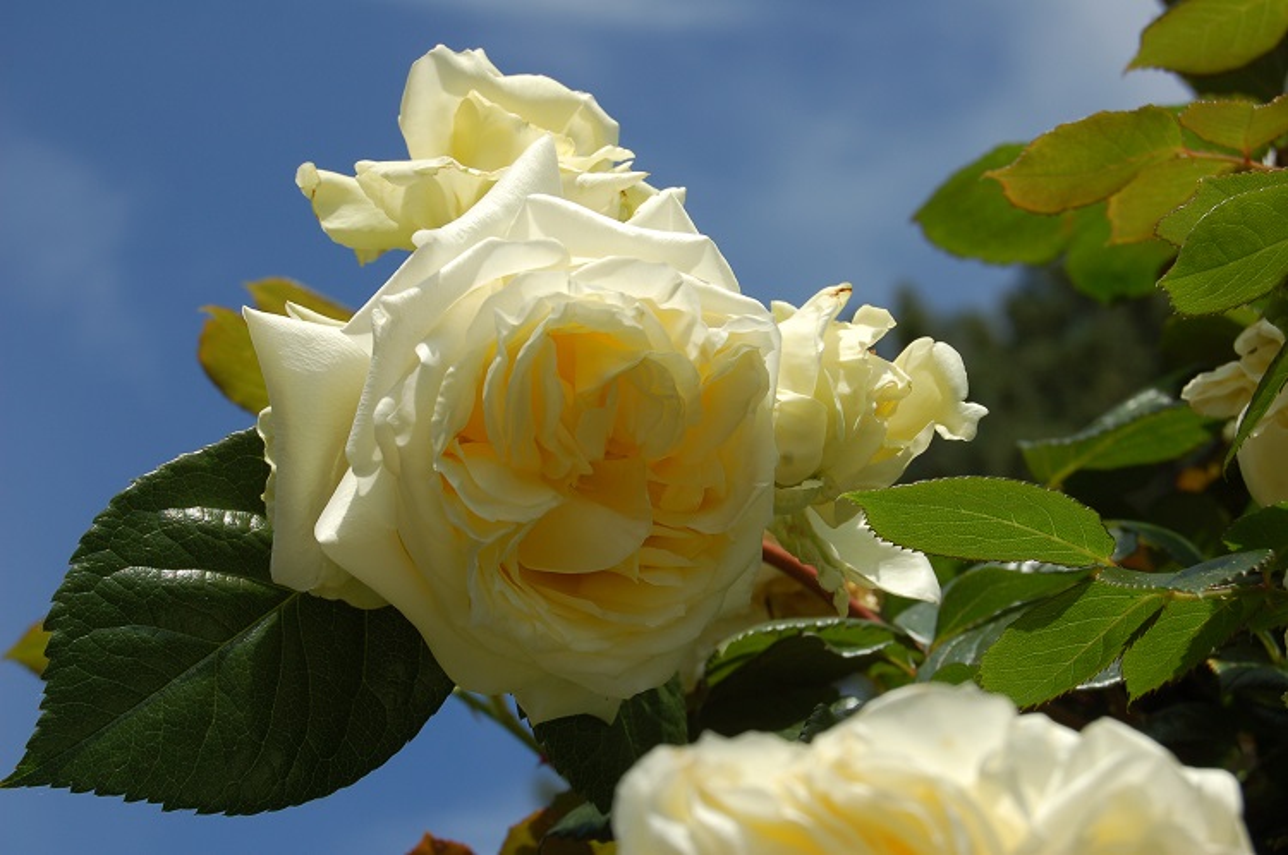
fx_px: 2948
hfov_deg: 24.6
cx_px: 644
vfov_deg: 16.5
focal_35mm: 82
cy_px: 428
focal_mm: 55
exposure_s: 1/500
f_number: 11
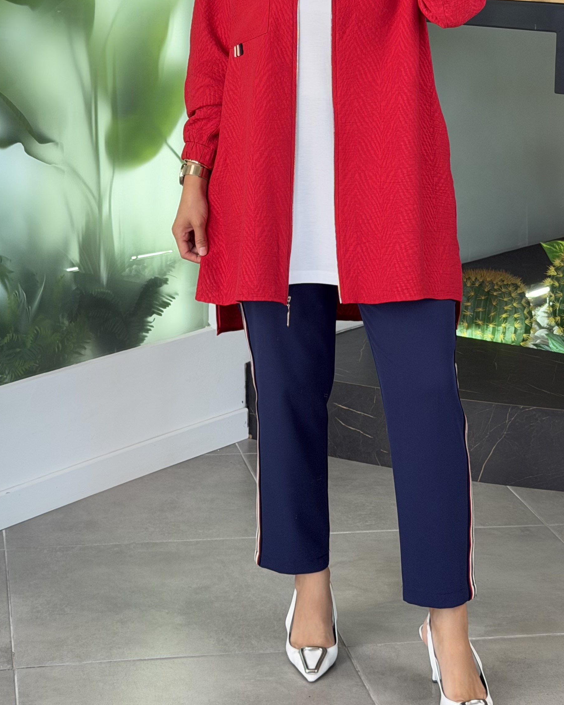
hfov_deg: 18.5
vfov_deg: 22.6
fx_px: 1732
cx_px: 336
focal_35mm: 83
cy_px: 116
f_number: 1.78
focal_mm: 6.76
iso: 64
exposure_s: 1/175
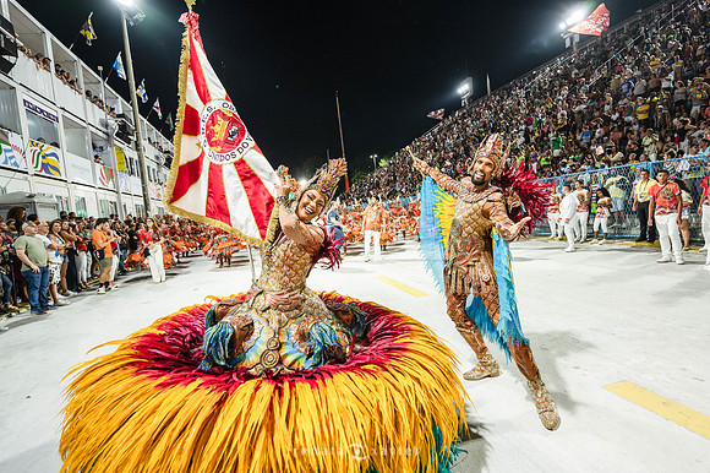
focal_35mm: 17
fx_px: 335
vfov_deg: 70.4
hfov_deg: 93.3
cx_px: 355
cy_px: 236
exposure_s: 1/250
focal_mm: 17
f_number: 4
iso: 2000
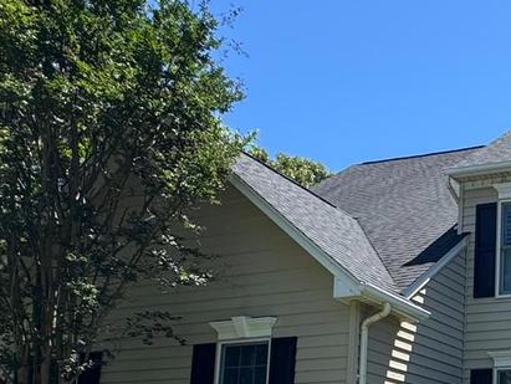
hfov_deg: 32.1
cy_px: 400
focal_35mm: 49
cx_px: 618
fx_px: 724
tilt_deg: +7.7
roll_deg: -0.2
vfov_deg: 27.7
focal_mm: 2.22
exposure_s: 1/615
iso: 40
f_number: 2.2
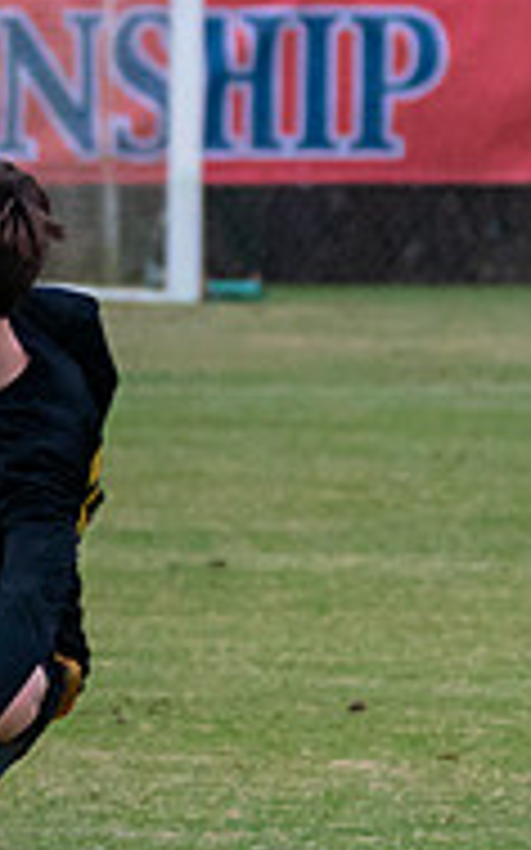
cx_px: -126
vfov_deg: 1.6
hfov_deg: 1.0
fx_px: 29544
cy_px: 781
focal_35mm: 1275
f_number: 5.6
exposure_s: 1/1000
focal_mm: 200
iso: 2500
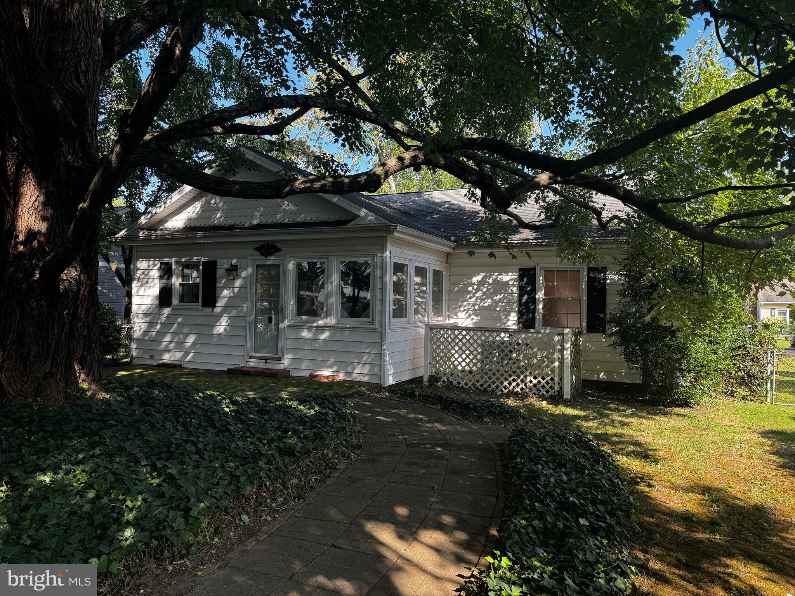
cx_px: 398
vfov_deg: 56.8
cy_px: 298
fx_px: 551
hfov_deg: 71.6
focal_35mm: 24
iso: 80
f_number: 1.78
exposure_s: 1/419
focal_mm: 6.76
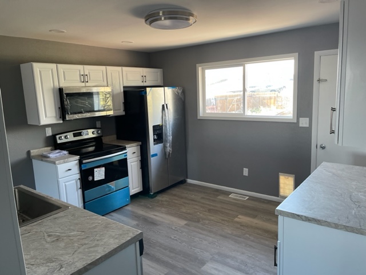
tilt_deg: -9.3
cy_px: 138
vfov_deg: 53.1
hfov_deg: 67.3
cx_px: 183
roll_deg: +1.9
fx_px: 275
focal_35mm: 26
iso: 125
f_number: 1.6
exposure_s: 1/108
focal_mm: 5.1
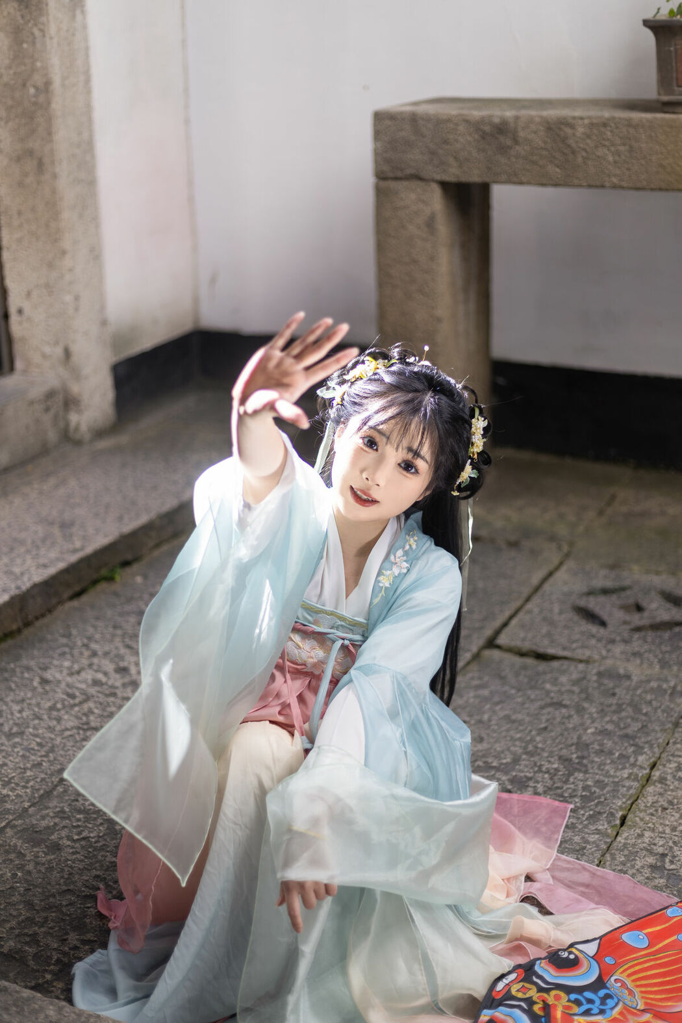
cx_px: 341
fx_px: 1421
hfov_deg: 27.0
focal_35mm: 50
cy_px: 512
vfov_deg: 39.6
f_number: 1.8
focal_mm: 50
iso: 100
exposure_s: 1/640
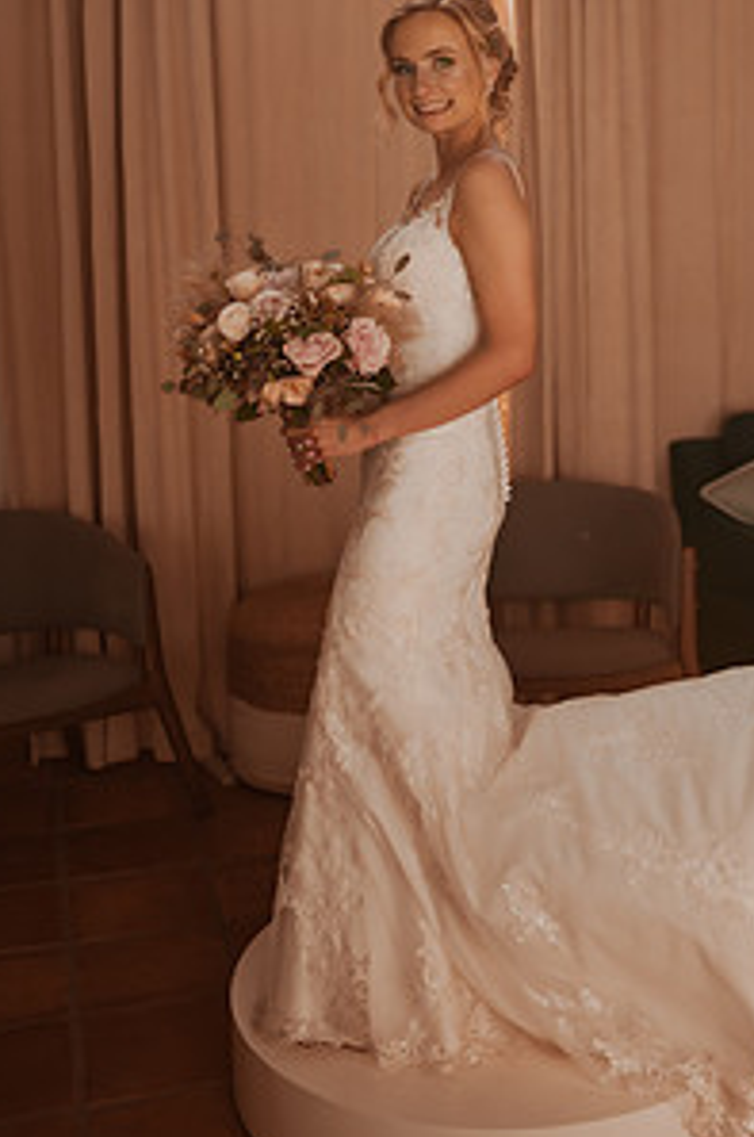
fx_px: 1671
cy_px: 368
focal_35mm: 53
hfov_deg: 25.2
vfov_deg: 37.1
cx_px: 549
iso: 320
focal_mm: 35
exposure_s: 1/1600
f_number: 1.8
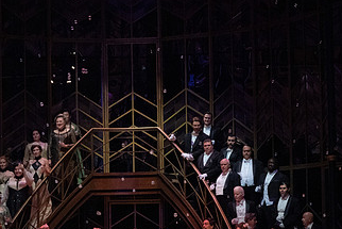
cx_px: 86
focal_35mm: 162
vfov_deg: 8.5
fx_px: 1540
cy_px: 151
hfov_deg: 12.6
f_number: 16
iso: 12800
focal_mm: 90
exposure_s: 1/400
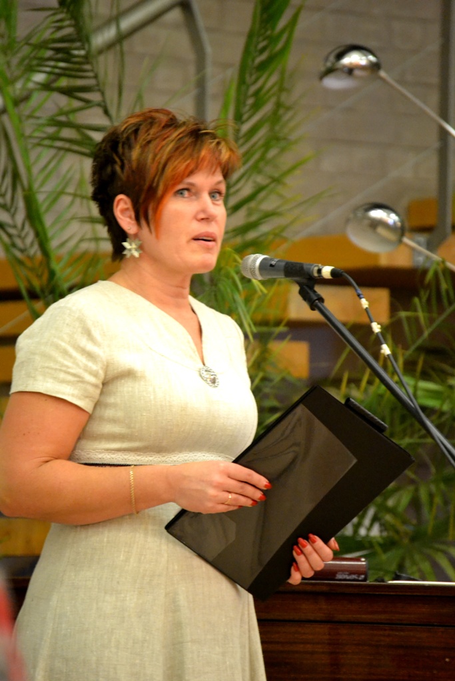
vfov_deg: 8.9
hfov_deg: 5.9
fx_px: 4406
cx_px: 228
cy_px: 340
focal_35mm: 232
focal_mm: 155
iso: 3200
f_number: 5.3
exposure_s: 1/40
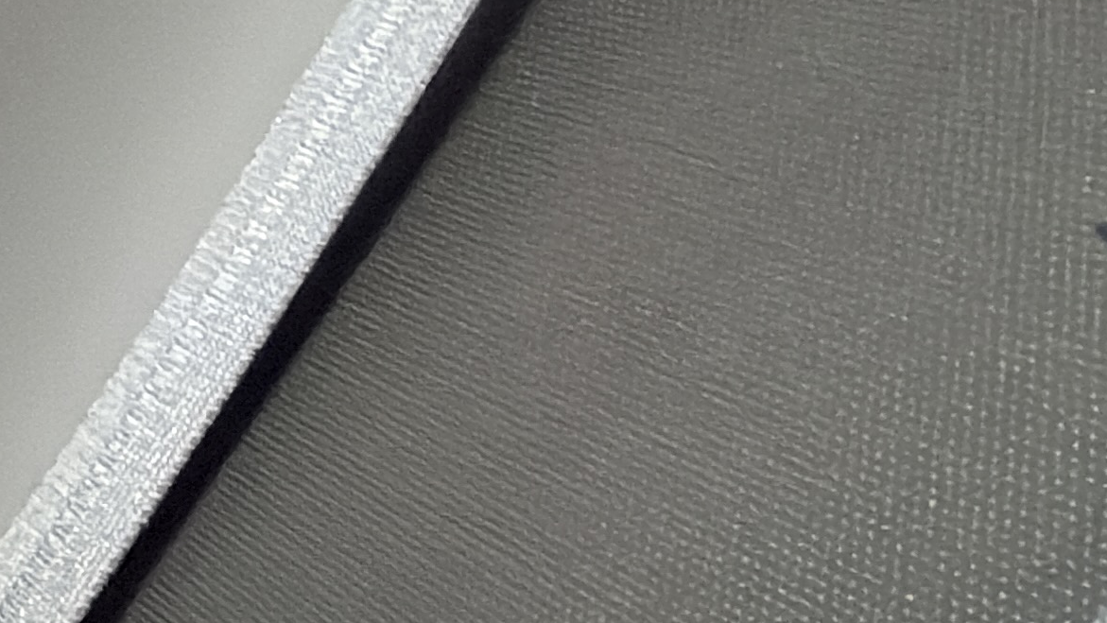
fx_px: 3082
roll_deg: +0.1
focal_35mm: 105
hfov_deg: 13.1
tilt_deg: -3.1
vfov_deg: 11.4
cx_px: -1779
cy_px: -48
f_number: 2.2
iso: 320
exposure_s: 1/20
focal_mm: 2.22
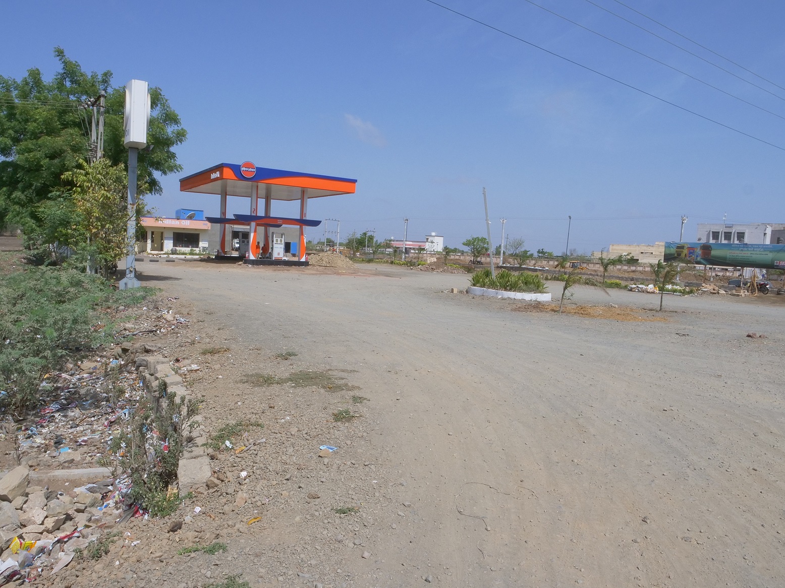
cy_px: 294
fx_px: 544
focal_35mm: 24
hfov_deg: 71.6
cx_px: 392
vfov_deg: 56.8
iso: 800
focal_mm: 12
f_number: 22
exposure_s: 1/250
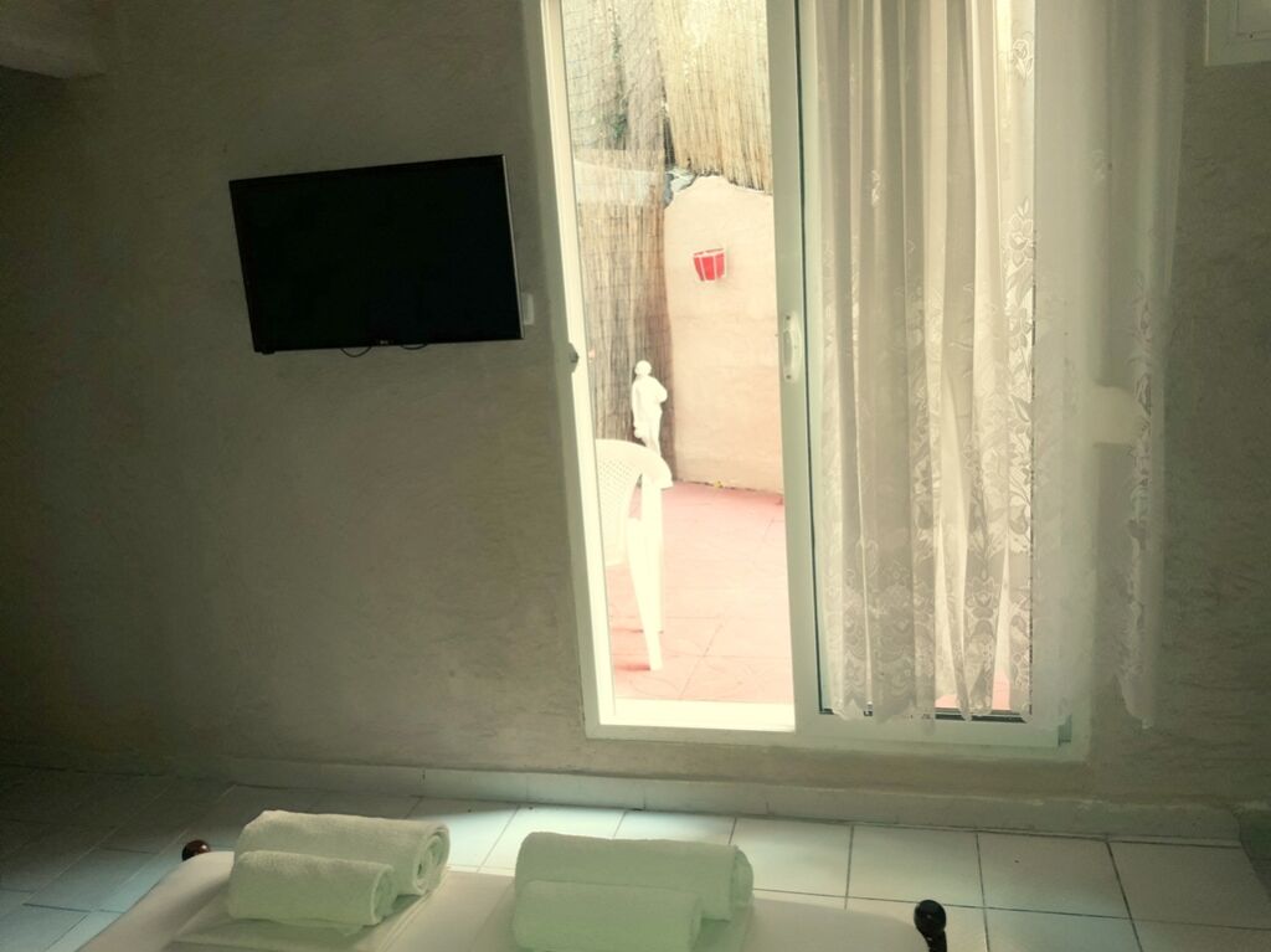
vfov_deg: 49.7
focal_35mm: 28
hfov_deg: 63.5
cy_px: 476
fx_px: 1028
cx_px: 636
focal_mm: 3.7
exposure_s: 1/33
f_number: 1.9
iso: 50
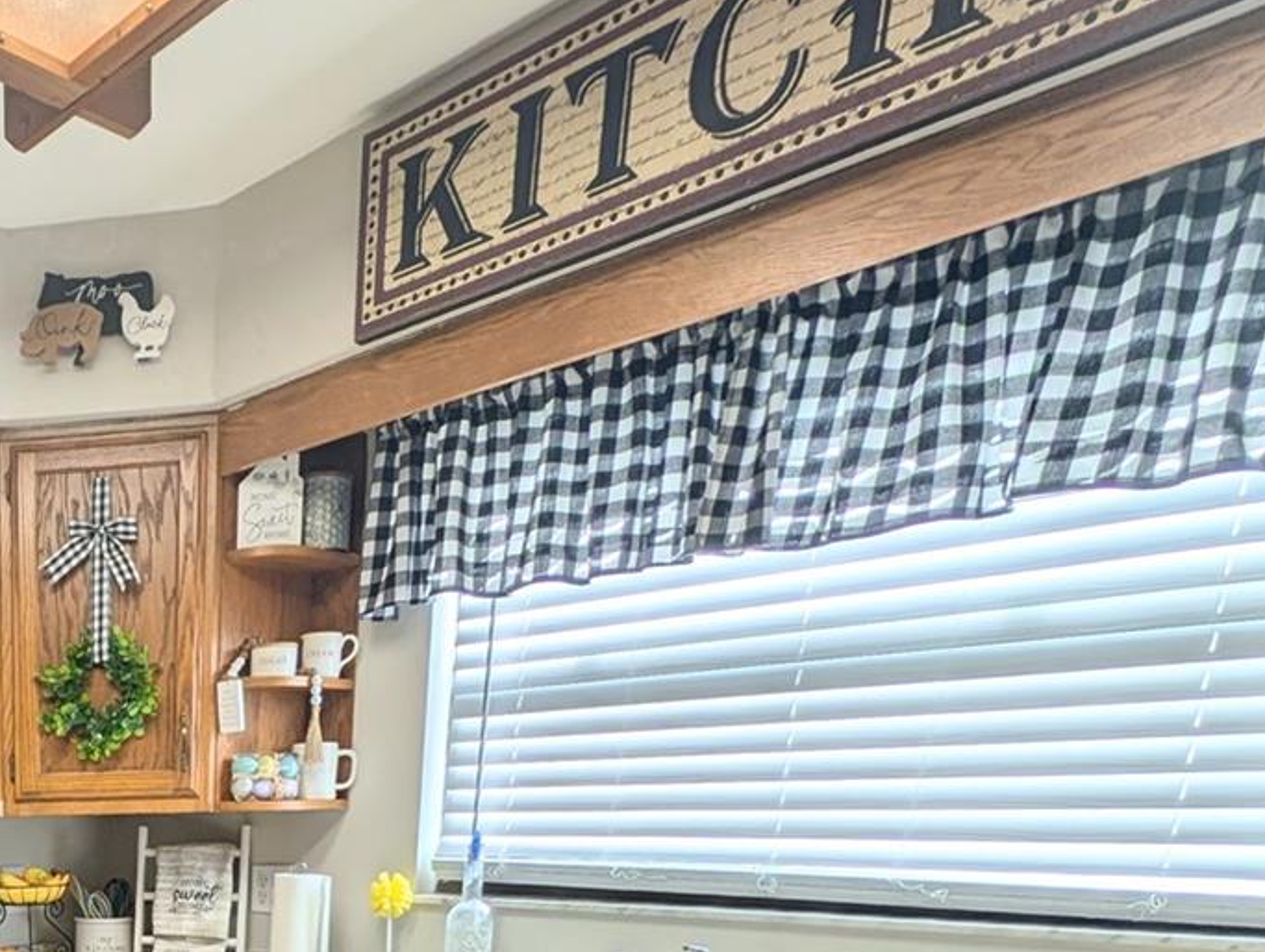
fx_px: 1024
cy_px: 1056
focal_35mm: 28
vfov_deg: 40.1
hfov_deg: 49.8
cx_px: -35
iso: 36
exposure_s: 1/147
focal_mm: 2.23
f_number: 1.95
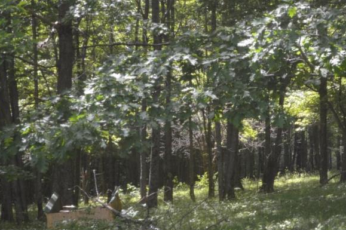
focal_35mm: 146
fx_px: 1401
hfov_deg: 14.0
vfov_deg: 9.4
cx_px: 281
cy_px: 155
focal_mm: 55
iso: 280
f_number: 5.6
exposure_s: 1/125
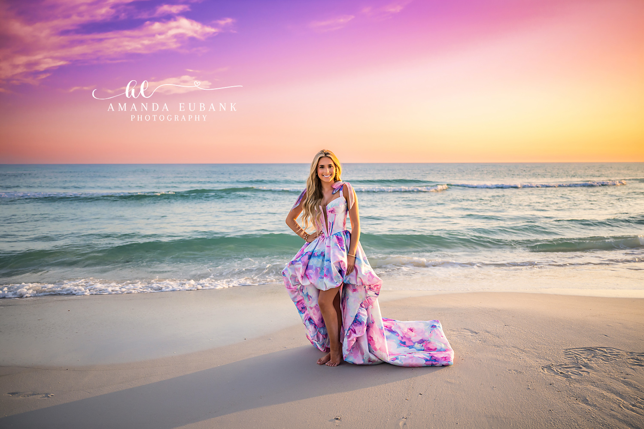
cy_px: 214
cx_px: 322
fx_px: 528
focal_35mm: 30
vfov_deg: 44.3
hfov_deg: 62.8
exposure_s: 1/2000
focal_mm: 29.5
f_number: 2.8
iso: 320
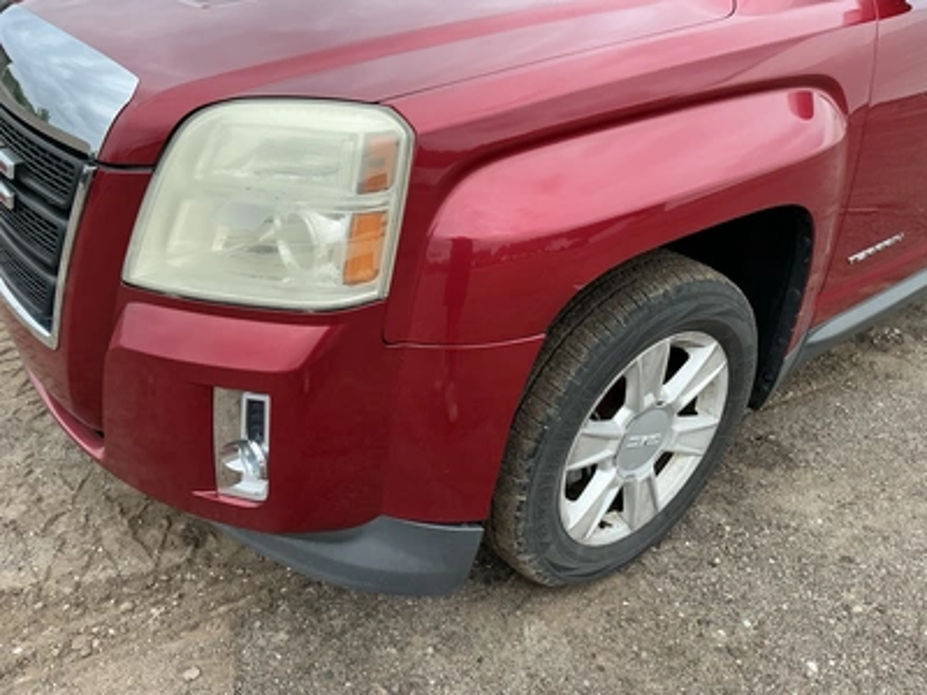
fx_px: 750
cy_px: 348
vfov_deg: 49.7
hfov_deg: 63.4
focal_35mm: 28
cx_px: 464
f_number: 1.8
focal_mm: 3
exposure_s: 1/529
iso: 25
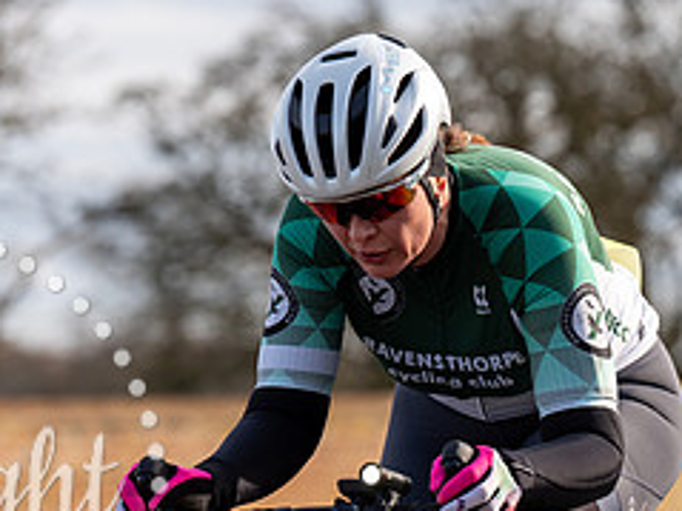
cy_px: 344
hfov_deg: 6.3
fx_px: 6203
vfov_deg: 4.7
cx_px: 342
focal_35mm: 315
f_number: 4
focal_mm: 135
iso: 125
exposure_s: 1/800
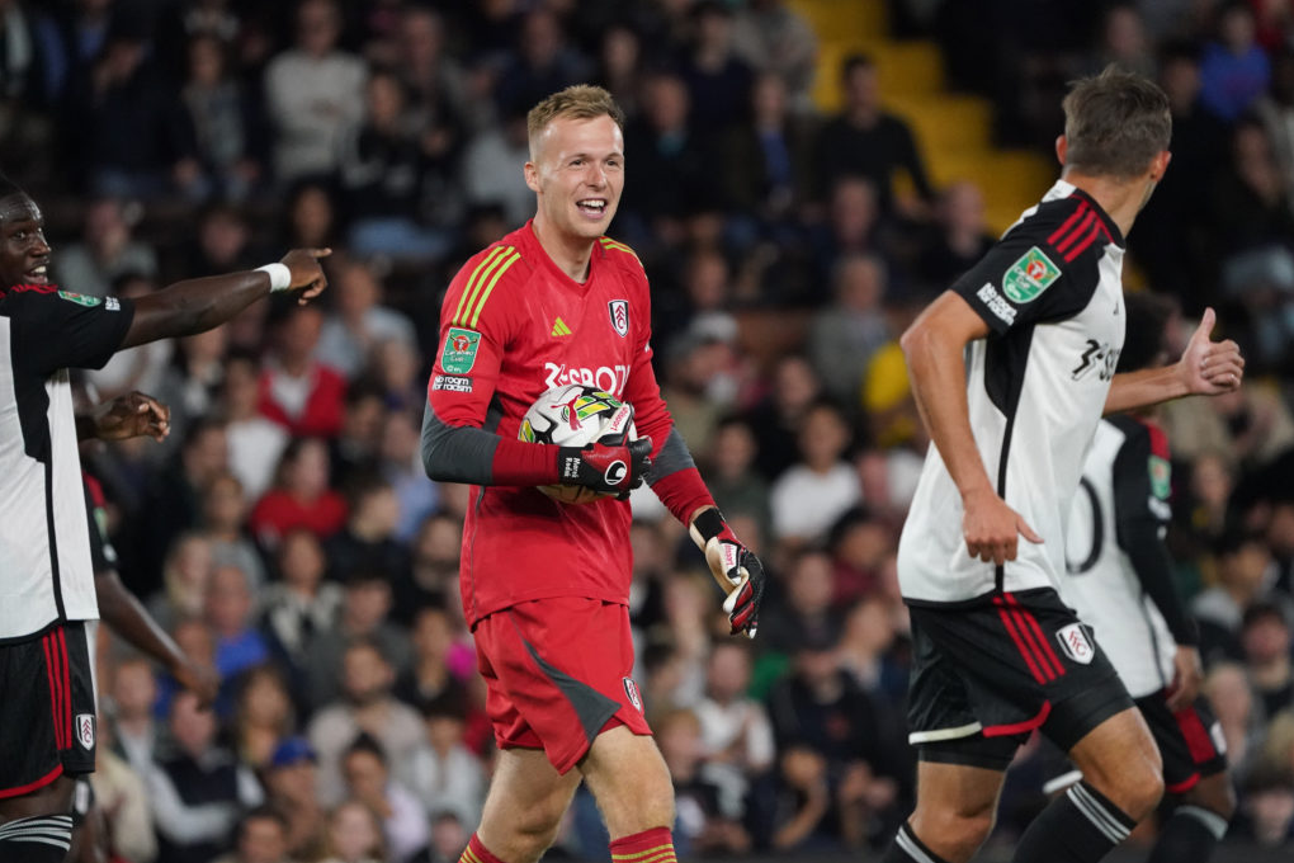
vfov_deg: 2.8
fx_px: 17647
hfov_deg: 4.2
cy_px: 432
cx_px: 648
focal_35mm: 491
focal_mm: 489
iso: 10000
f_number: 6.3
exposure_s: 1/1250
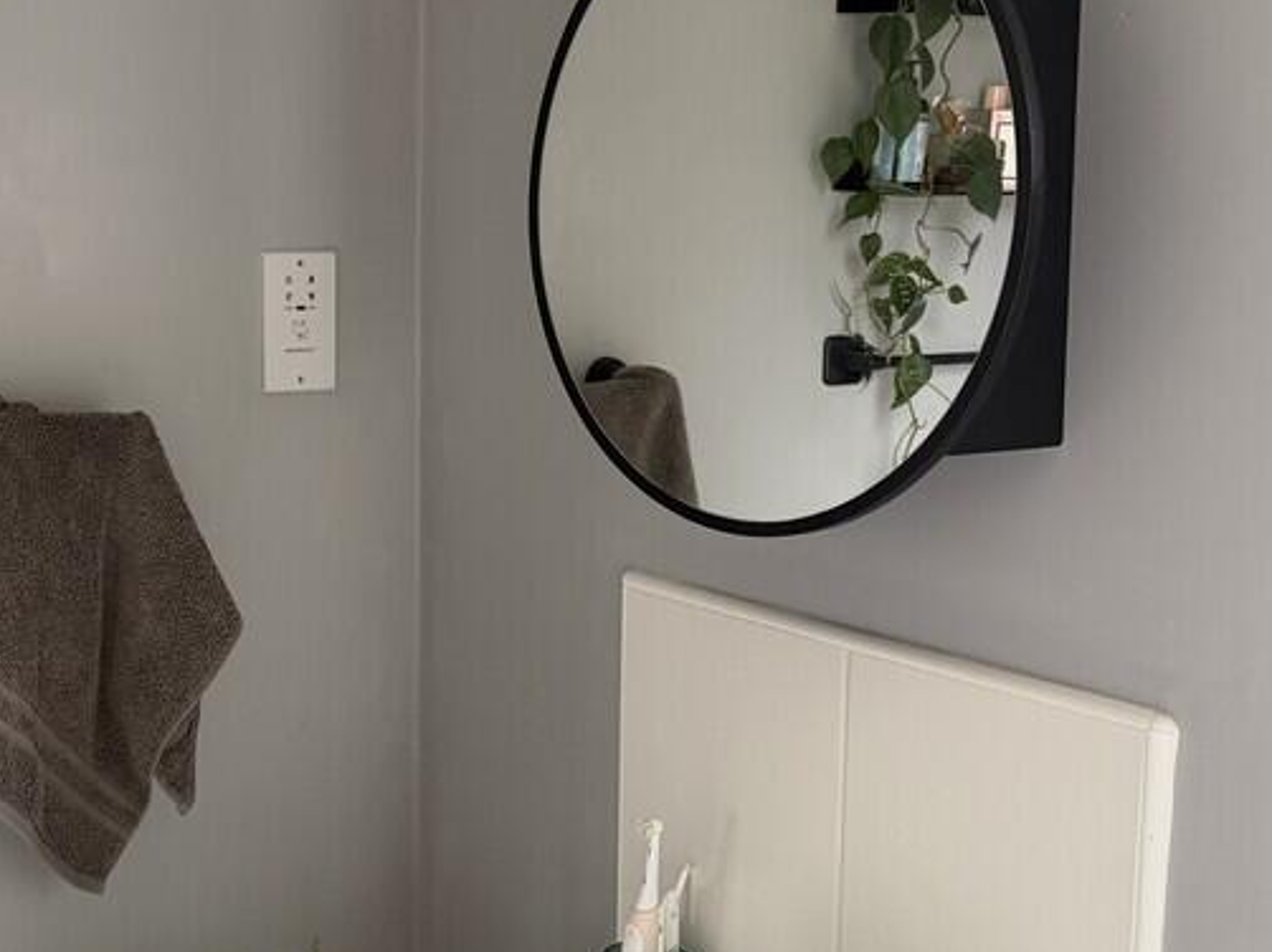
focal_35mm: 49
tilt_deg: -6.5
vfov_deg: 29.6
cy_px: 418
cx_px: 241
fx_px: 1800
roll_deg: +0.7
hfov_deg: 37.4
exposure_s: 1/60
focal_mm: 6.76
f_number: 1.78
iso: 400
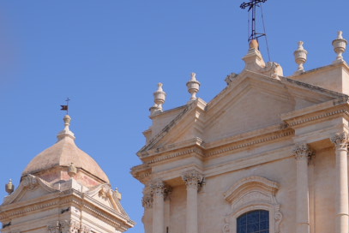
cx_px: 185
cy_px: 434
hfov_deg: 15.6
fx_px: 1271
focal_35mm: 131
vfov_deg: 9.9
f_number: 2.8
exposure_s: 1/2000
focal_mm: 33
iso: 100
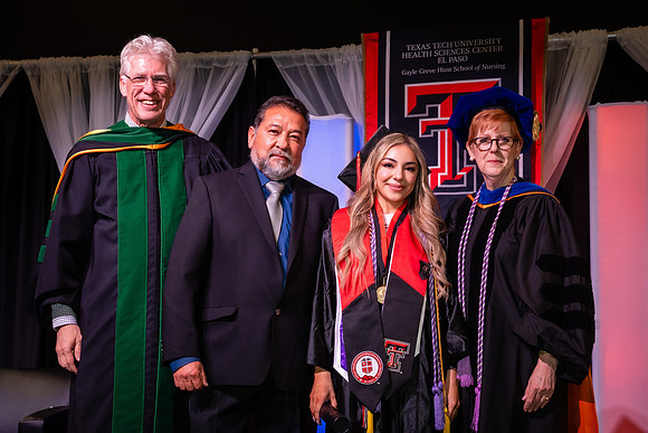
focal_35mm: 64
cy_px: 230
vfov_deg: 21.1
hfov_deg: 31.3
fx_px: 1158
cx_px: 327
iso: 1250
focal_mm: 55
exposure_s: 1/160
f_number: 5.6
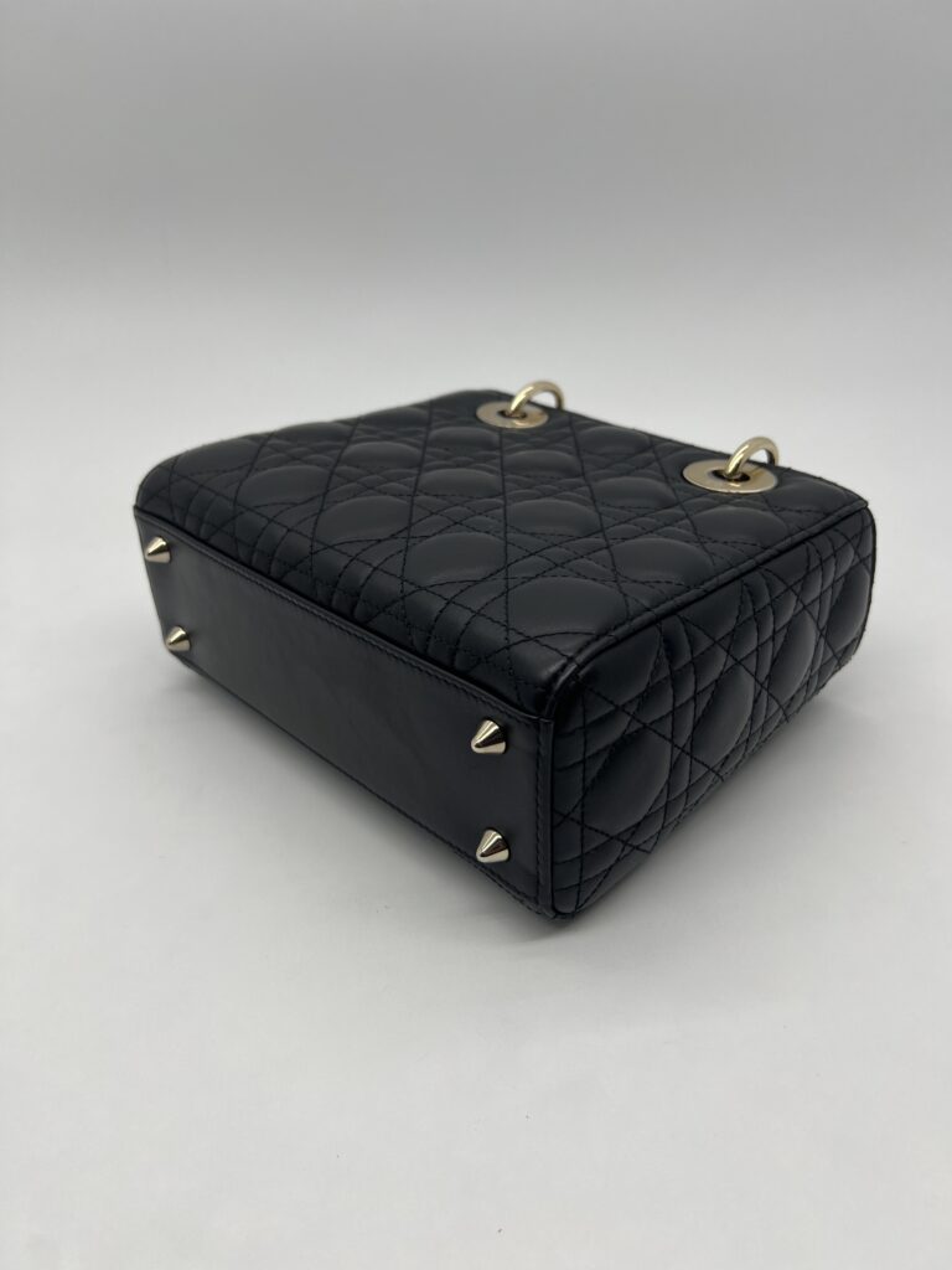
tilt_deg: -29.2
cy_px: 635
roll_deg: +0.8
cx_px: 476
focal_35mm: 26
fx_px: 953
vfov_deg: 67.3
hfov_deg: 53.1
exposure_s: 1/270
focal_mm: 5.7
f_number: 1.5
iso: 40
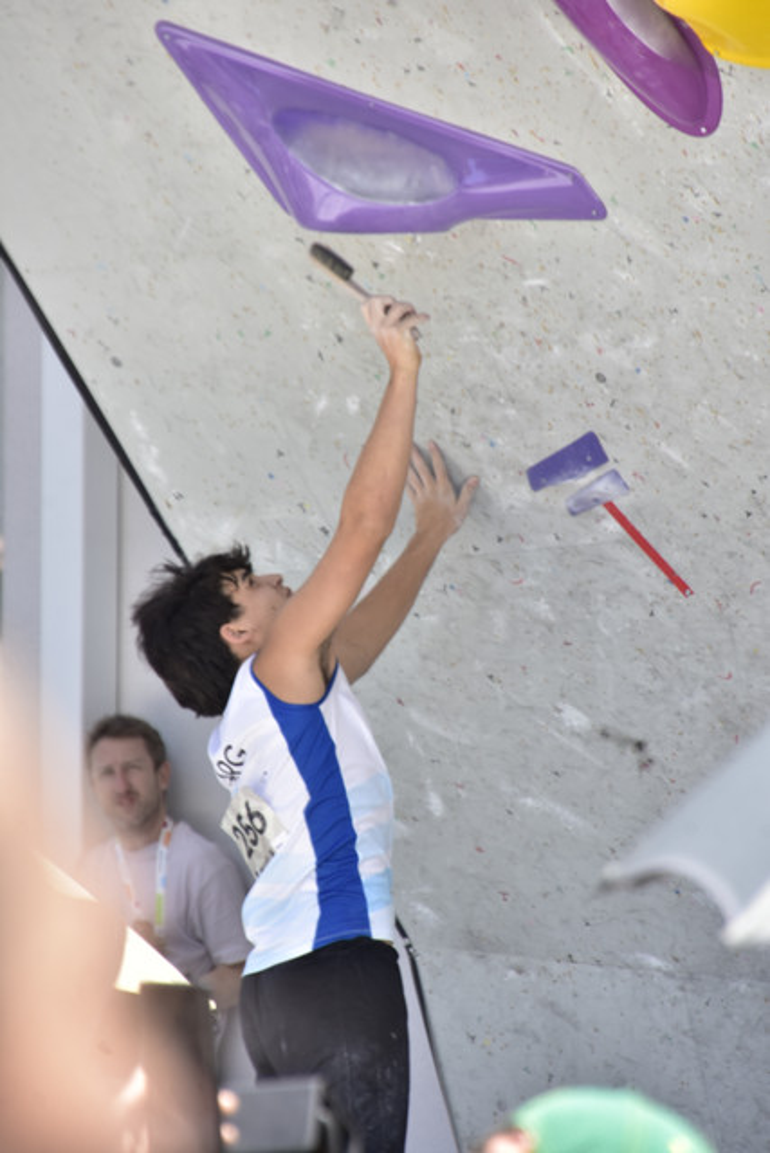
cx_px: 385
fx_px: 2645
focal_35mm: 82
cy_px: 576
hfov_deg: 16.6
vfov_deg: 24.6
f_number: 9
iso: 200
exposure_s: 1/200
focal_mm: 55
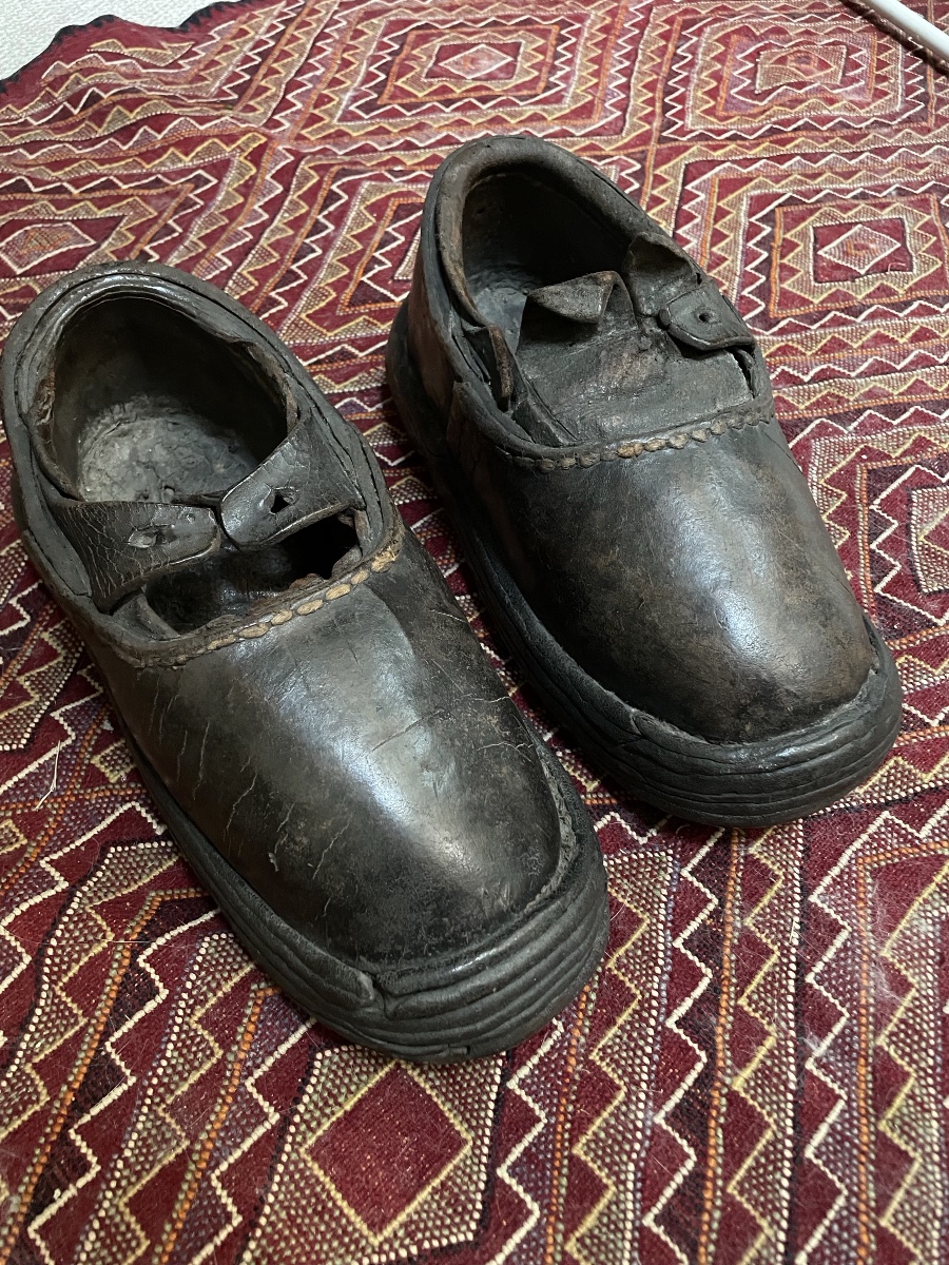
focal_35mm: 26
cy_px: 632
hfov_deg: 53.1
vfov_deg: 67.3
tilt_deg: -51.3
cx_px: 474
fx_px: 950
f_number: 1.6
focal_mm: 4.2
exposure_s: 1/30
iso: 1000
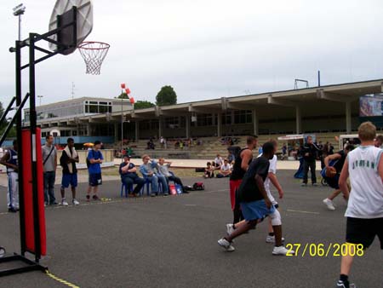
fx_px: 465
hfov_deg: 44.8
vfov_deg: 34.4
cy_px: 144
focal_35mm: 42
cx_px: 192
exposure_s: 1/370
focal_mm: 7
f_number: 5.6
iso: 80
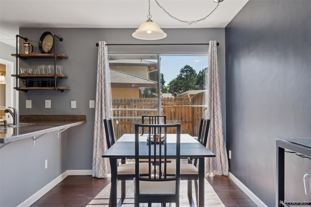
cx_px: 156
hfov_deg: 60.3
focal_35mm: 31
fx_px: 268
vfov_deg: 42.3
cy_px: 104
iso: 400
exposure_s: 1/100
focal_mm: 31
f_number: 9
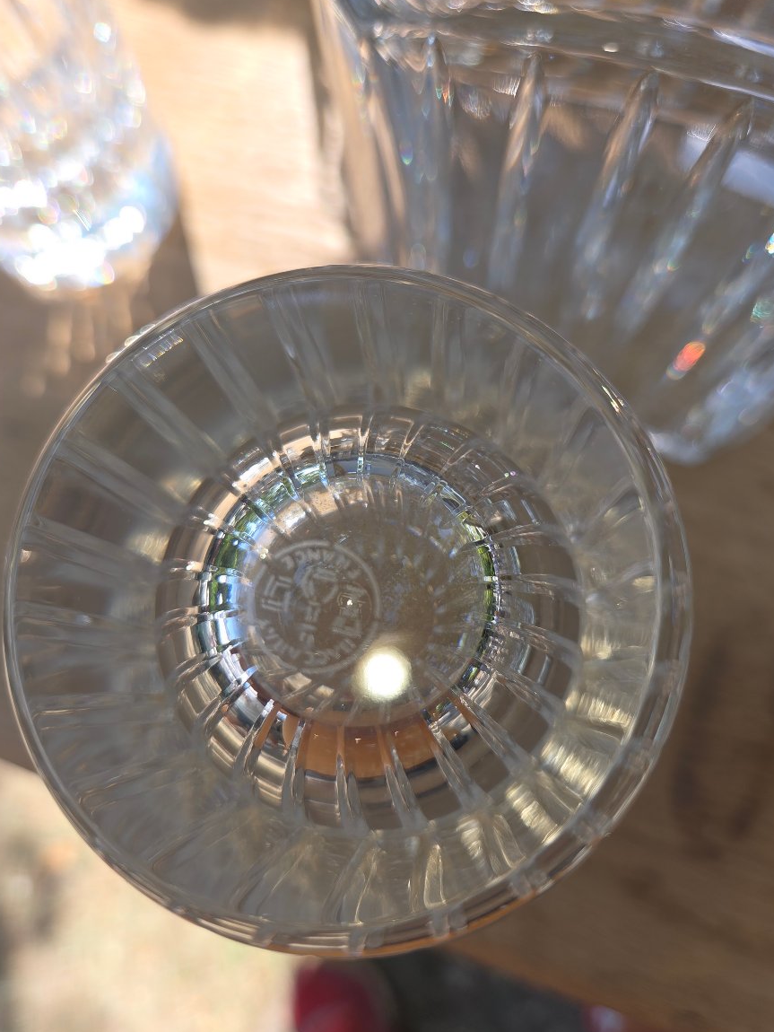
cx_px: 393
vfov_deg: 71.6
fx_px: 715
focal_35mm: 24
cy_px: 518
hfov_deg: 56.8
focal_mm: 5.4
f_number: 1.8
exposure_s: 1/461
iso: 80
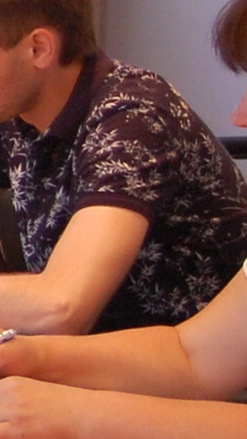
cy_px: -56
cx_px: -779
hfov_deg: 4.7
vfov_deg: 9.3
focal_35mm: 230
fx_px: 2681
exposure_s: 1/15
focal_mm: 26
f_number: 4.2
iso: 800
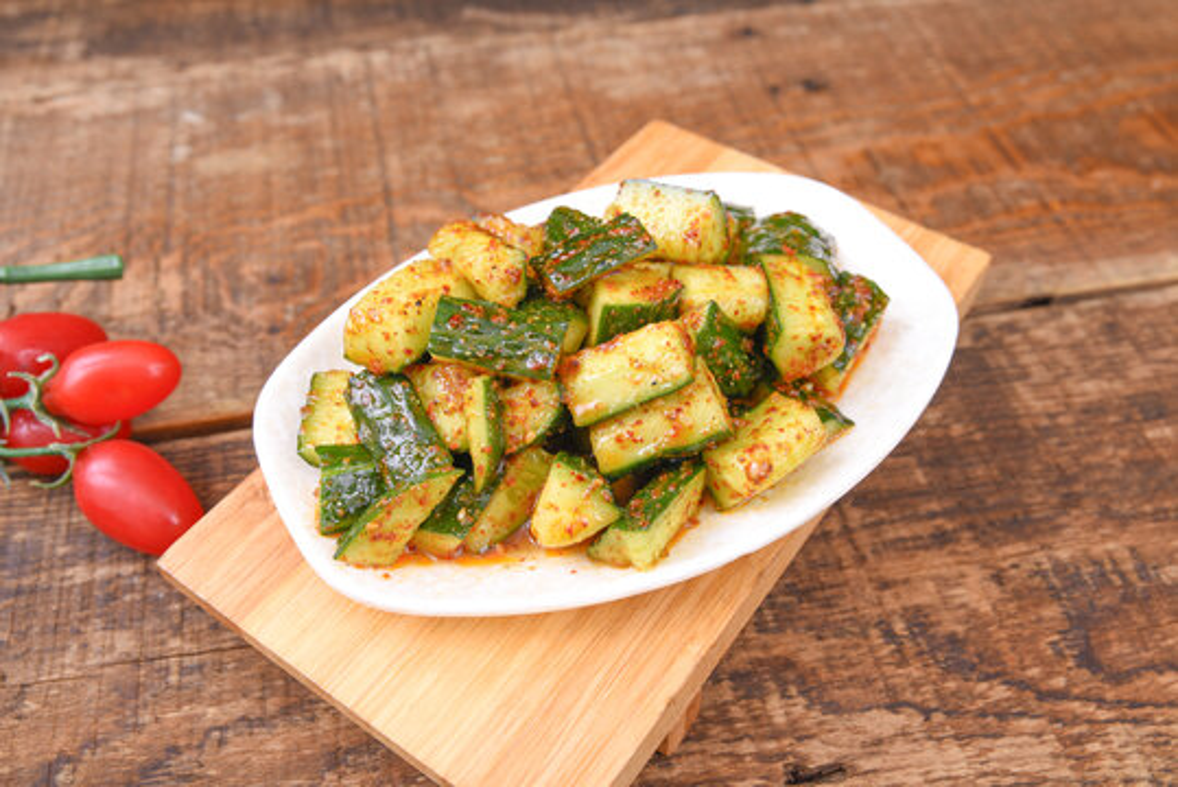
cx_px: 589
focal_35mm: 38
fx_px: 1244
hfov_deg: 50.7
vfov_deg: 35.1
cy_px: 394
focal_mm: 38
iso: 64
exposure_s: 1/125
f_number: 7.1
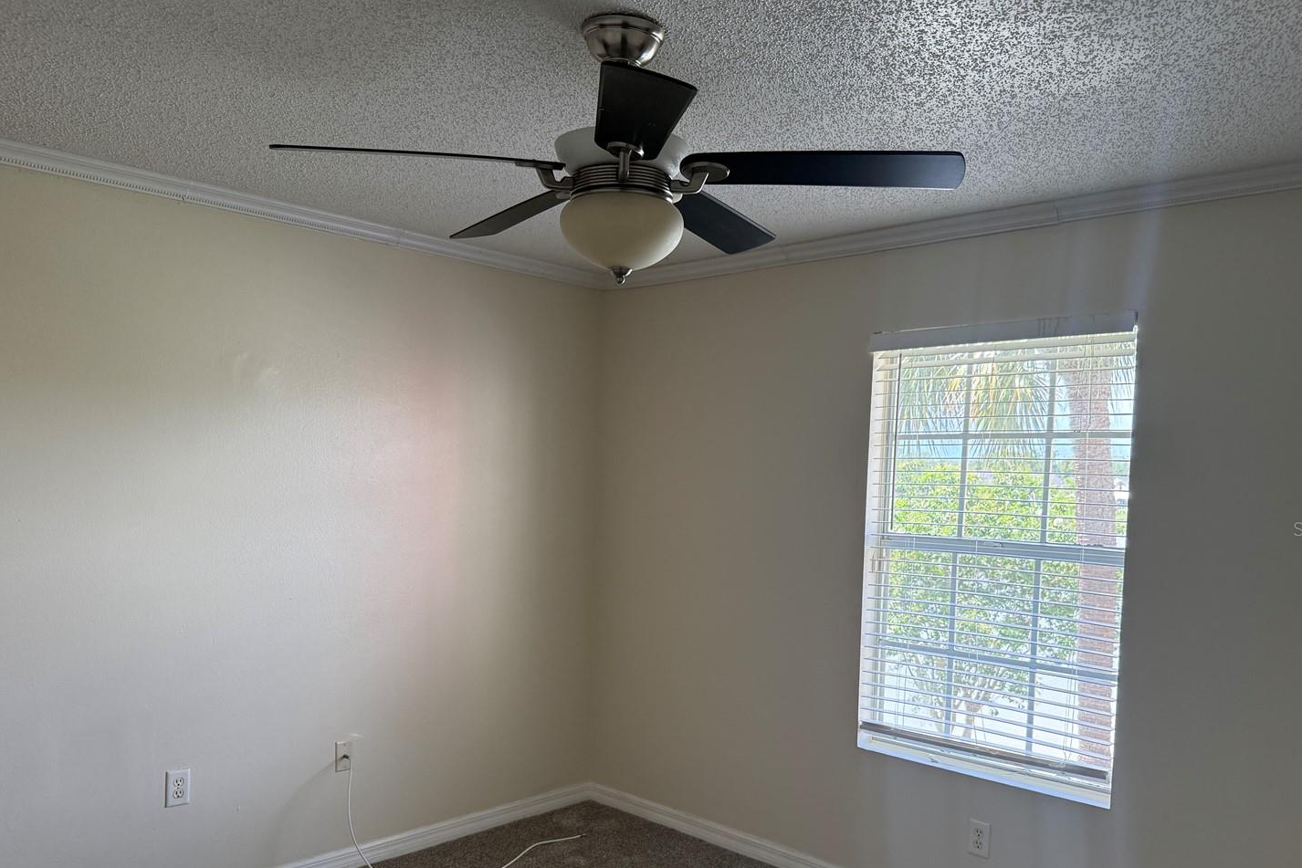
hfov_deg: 65.5
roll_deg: -1.7
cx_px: 649
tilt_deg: -2.7
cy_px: 528
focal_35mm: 28
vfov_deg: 46.1
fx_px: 1013
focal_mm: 6.76
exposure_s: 1/232
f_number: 1.78
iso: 160
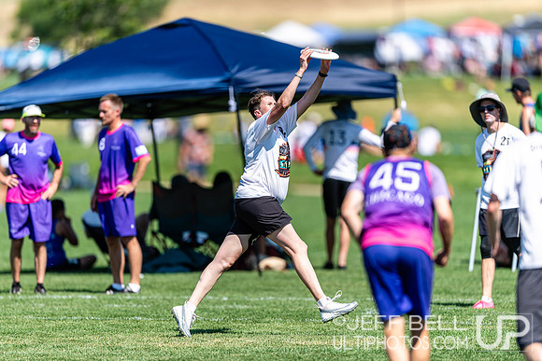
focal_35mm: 400
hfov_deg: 5.2
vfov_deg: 3.4
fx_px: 6023
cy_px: 180
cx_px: 271
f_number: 2.8
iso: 100
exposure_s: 1/2000
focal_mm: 400
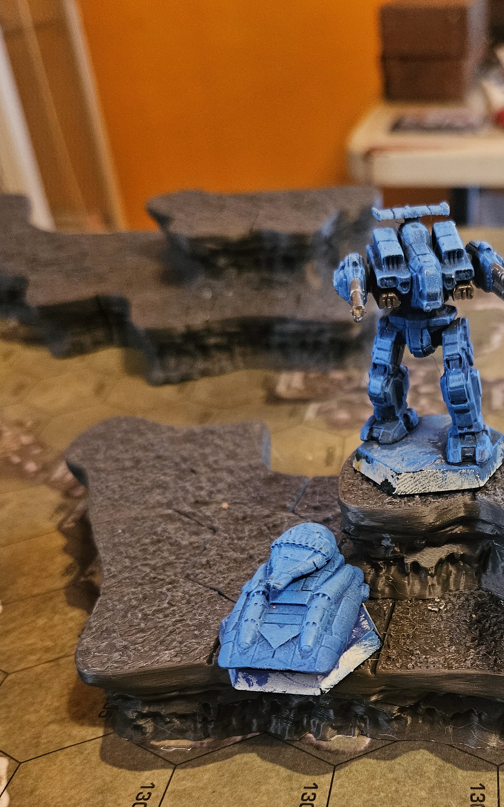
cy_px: 590
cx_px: 436
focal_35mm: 36
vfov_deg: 52.0
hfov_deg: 33.8
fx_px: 791
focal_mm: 5.4
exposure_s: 1/60
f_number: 1.8
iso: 500
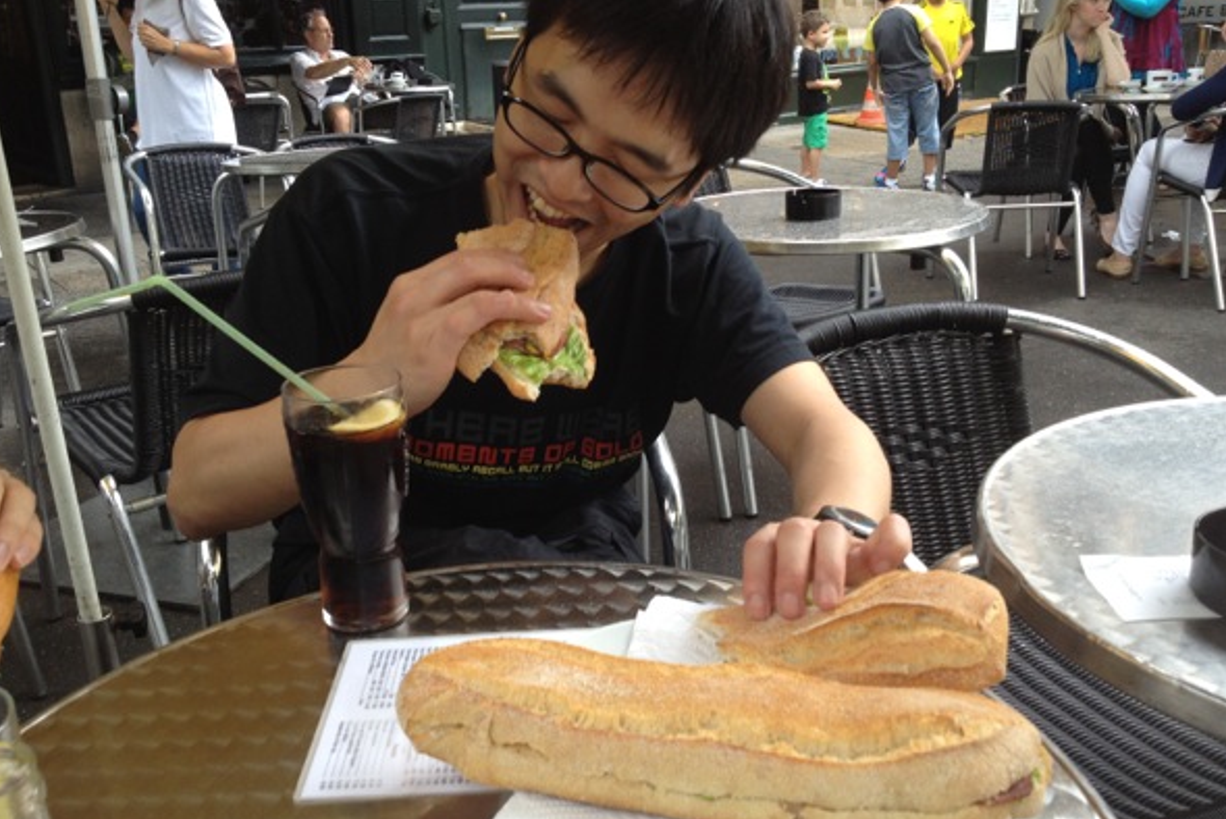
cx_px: 605
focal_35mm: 37
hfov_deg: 51.9
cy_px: 399
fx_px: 1261
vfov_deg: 36.0
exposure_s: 1/120
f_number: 2.4
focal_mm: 4.28
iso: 100
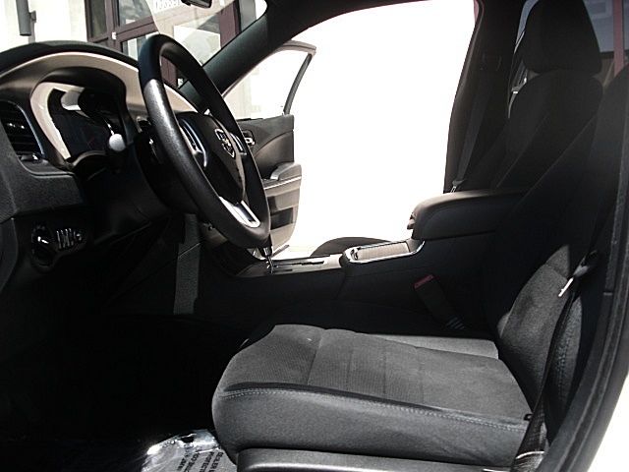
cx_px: 314
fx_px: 654
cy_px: 236
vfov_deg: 39.7
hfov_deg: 51.4
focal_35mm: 36
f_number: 2.8
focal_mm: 6.3
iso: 50
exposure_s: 1/200
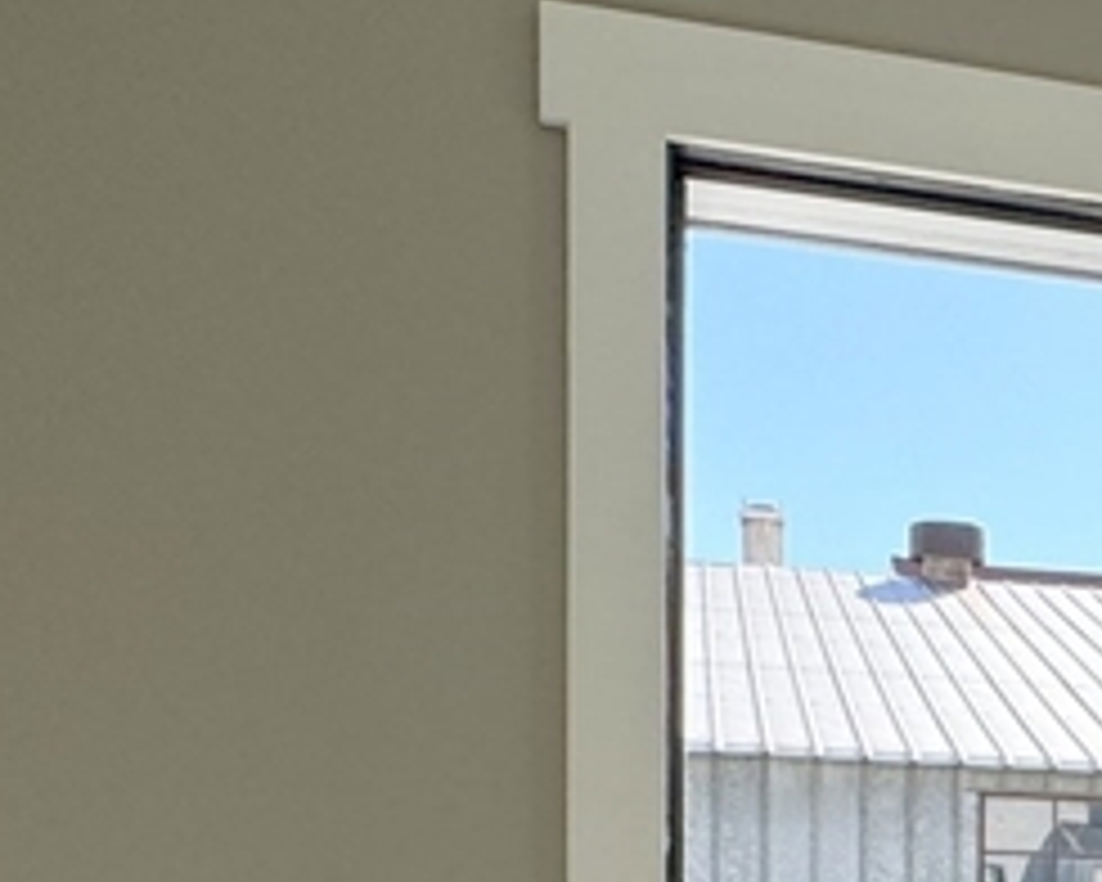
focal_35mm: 57
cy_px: 968
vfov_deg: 24.9
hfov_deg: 28.6
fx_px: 1859
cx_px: 1331
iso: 40
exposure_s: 1/569
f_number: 2.2
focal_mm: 2.22
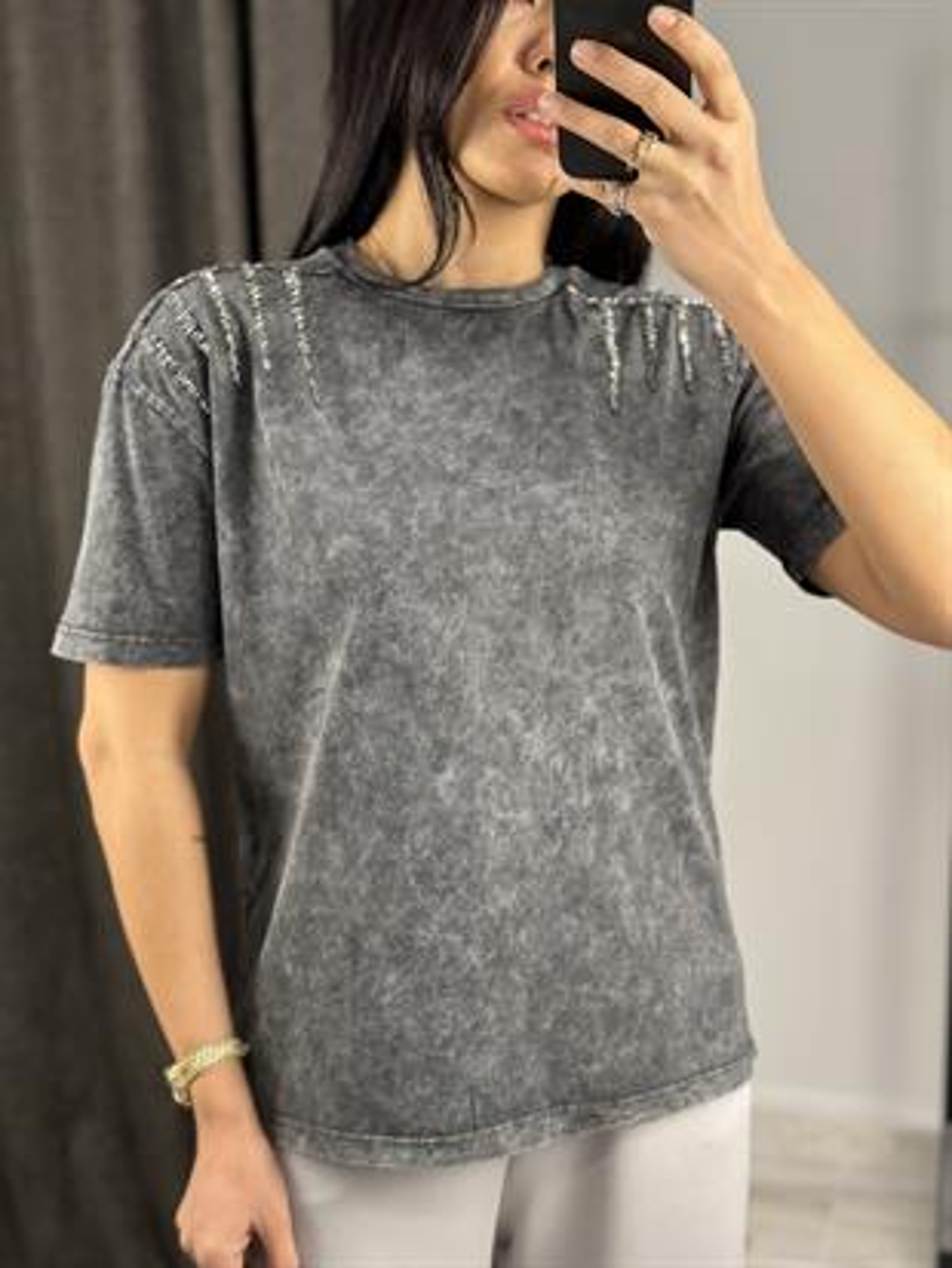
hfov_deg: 30.3
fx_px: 1759
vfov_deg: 39.6
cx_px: 476
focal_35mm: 48
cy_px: 634
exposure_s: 1/100
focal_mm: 6.86
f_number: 1.78
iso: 250
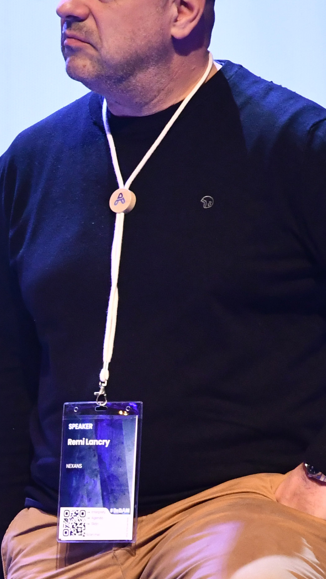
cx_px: -295
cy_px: 319
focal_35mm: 350
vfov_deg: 6.2
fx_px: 5371
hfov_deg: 3.5
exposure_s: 1/60
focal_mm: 75
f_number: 5.6
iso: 2000
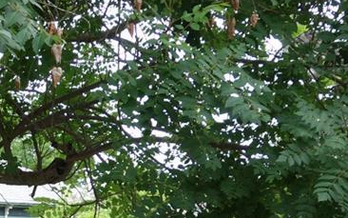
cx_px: -139
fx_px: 1110
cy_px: 440
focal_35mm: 117
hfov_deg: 16.6
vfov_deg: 10.3
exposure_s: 1/100
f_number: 4.5
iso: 125
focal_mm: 10.4
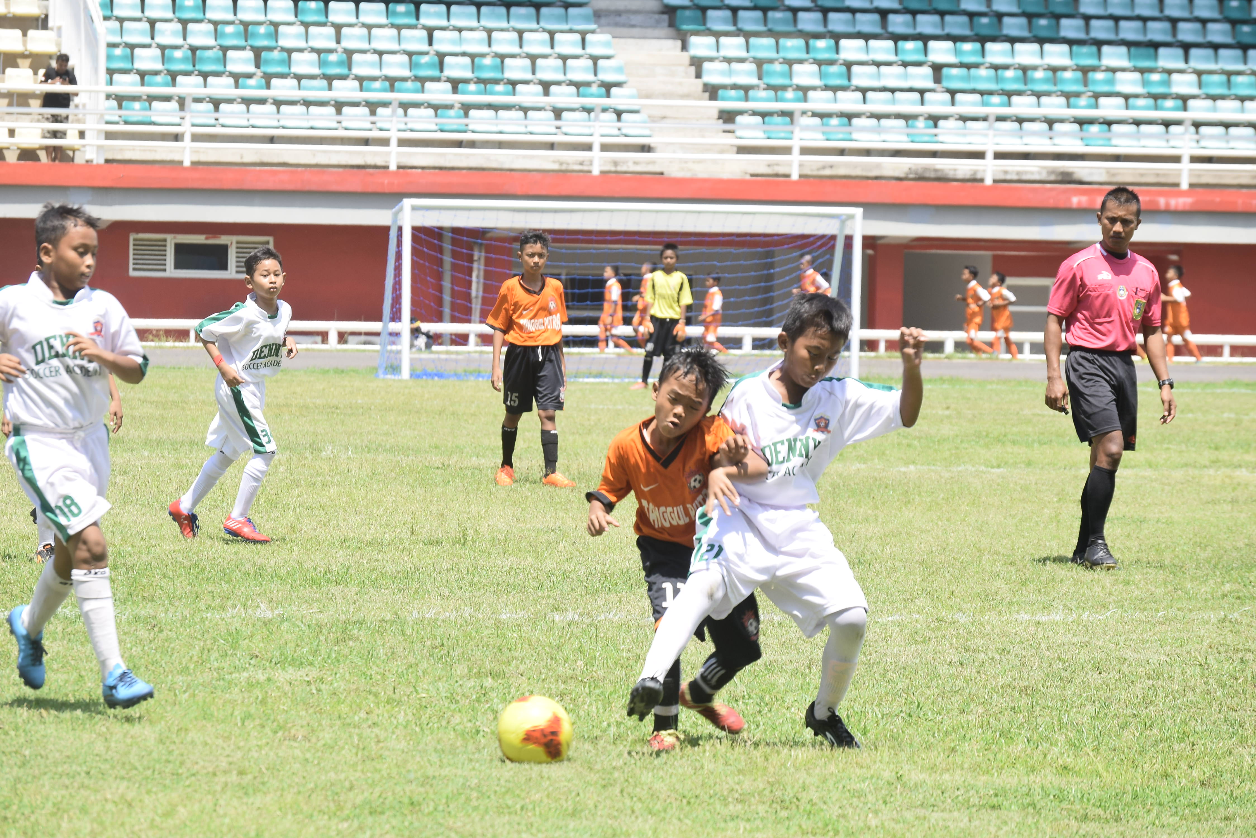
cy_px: 419
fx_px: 6543
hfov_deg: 11.0
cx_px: 628
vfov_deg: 7.3
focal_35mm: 188
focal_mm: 125
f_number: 7.1
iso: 200
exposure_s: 1/400
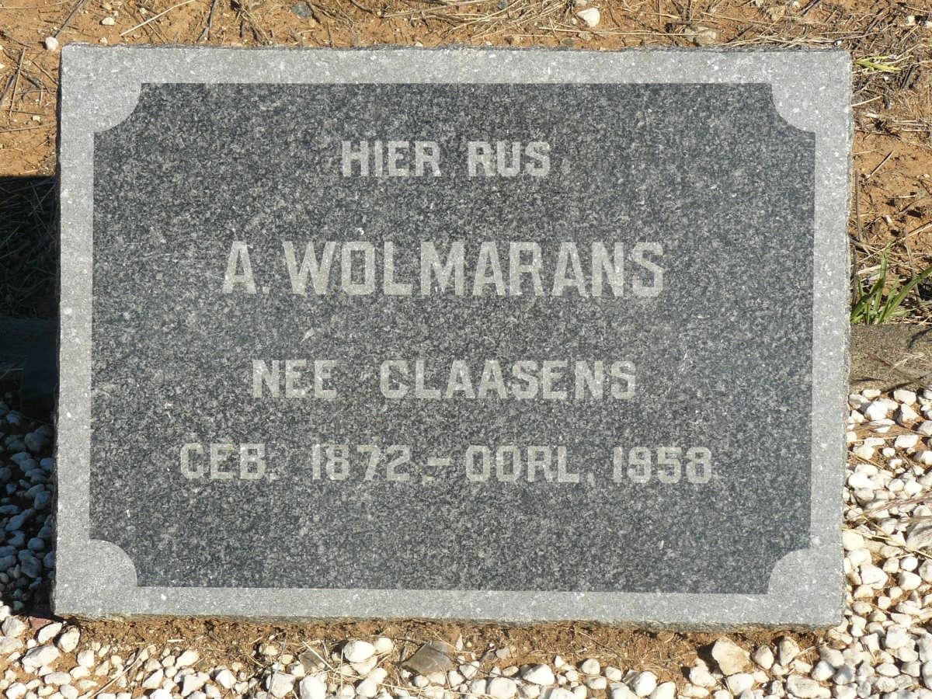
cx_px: 466
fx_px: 2719
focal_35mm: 101
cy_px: 350
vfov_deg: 14.6
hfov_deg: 19.4
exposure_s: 1/400
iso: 100
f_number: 5.6
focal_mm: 14
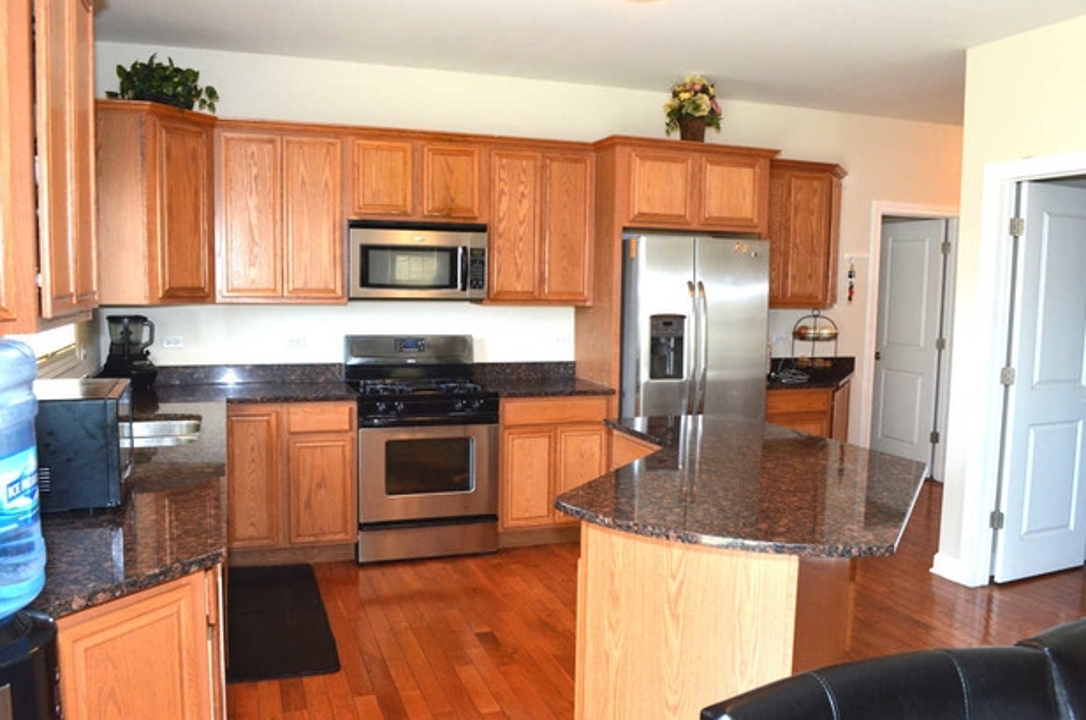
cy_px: 368
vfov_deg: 46.2
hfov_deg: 65.6
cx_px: 549
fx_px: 843
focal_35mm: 28
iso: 1000
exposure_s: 1/60
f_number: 6.7
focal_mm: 18
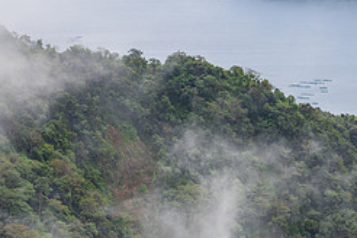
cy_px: 74
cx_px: 232
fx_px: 1864
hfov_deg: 10.9
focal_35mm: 188
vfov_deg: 7.3
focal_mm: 70
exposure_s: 1/200
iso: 125
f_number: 8
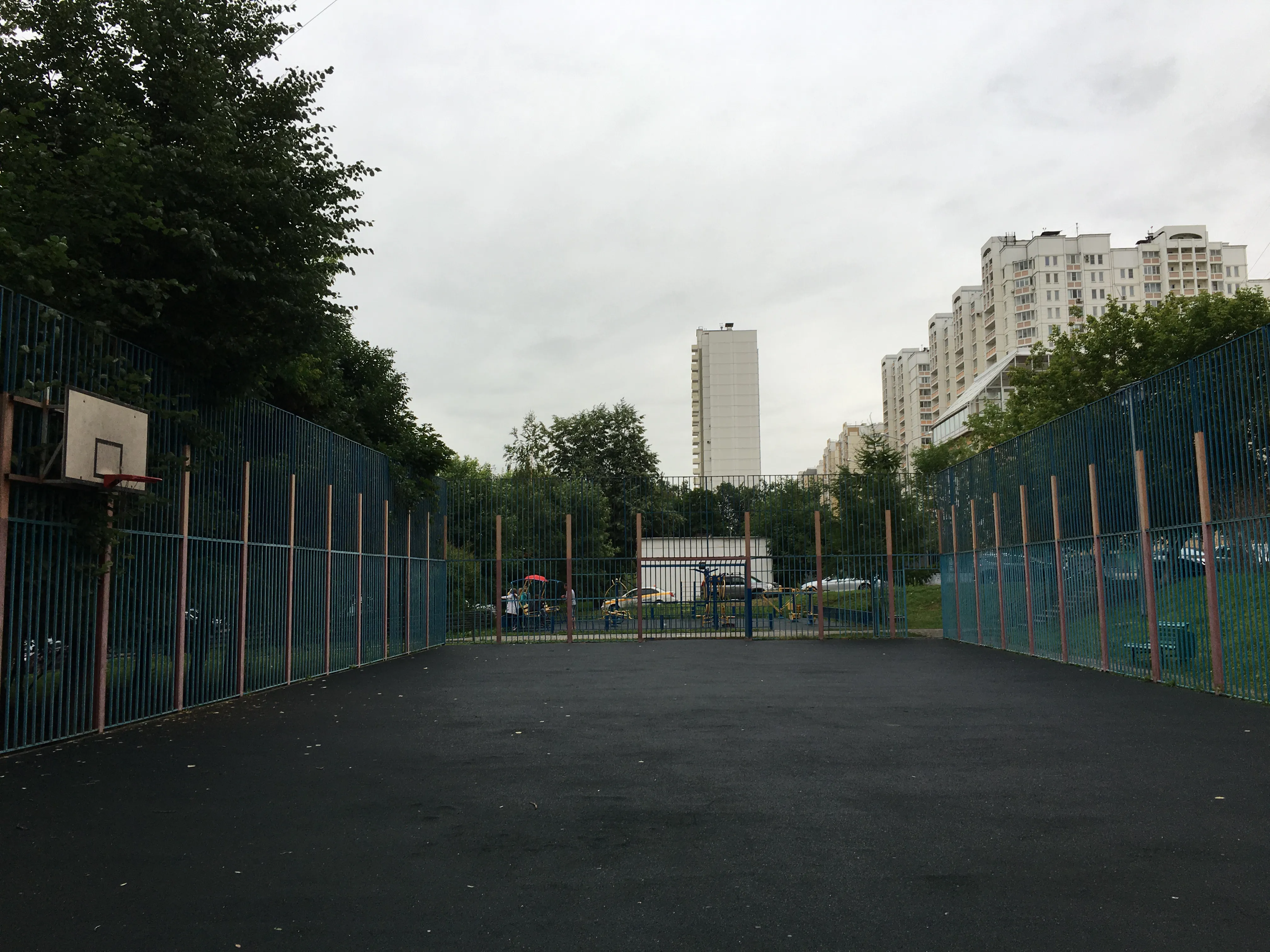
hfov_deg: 61.7
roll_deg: -0.4
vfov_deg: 48.2
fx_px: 1064
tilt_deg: +5.3
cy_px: 476
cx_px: 635
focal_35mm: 29
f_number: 2.2
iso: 25
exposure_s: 1/109
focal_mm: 4.15
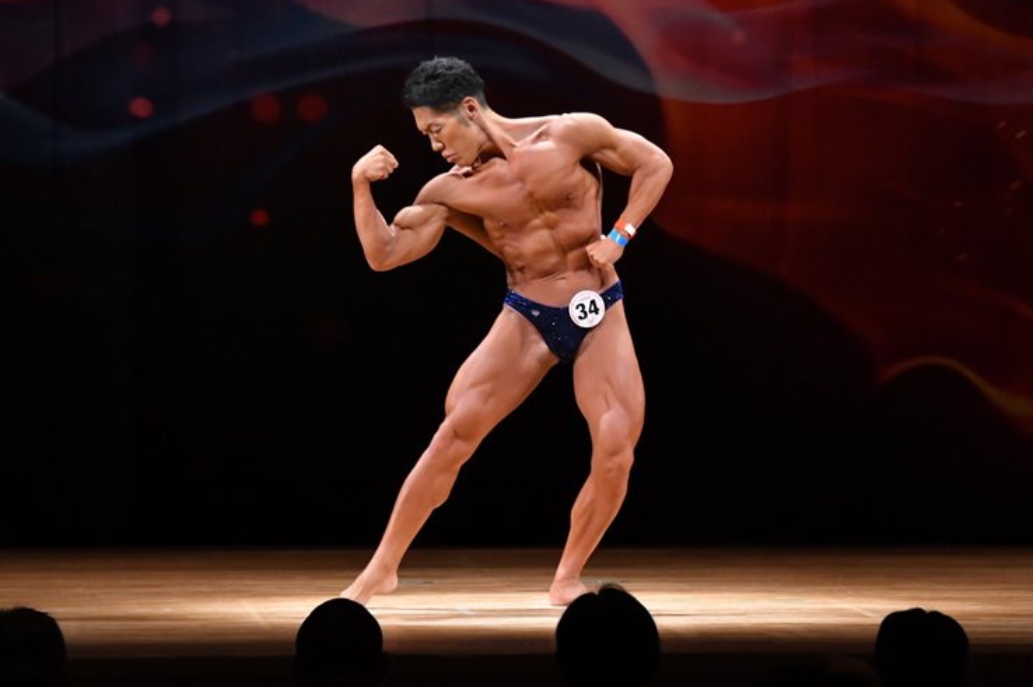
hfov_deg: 8.2
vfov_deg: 5.4
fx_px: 7226
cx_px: 520
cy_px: 346
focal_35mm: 252
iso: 4000
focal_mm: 160
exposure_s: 1/400
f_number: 5.6
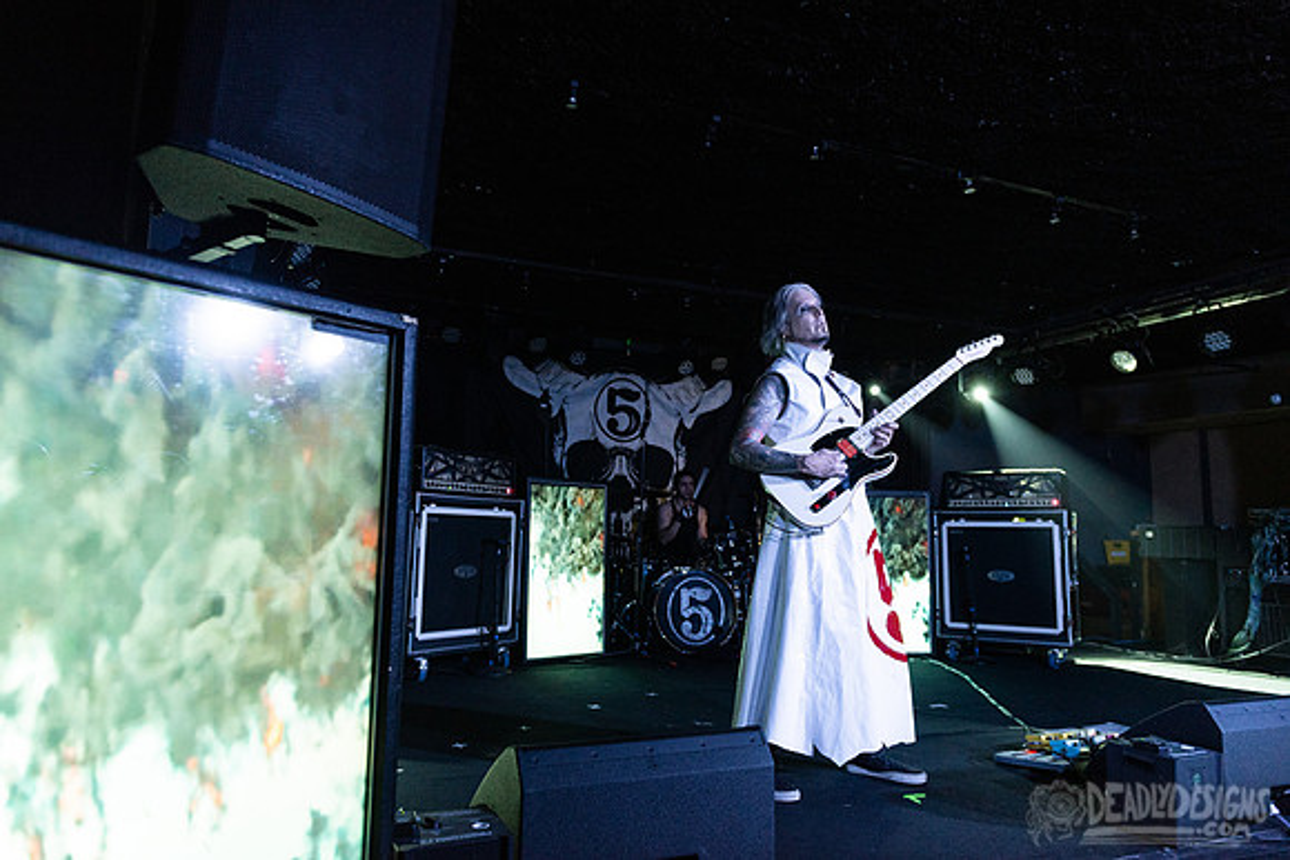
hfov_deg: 73.7
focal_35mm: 24
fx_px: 860
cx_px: 645
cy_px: 430
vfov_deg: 53.2
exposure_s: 1/160
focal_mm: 24
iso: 2000
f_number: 3.5
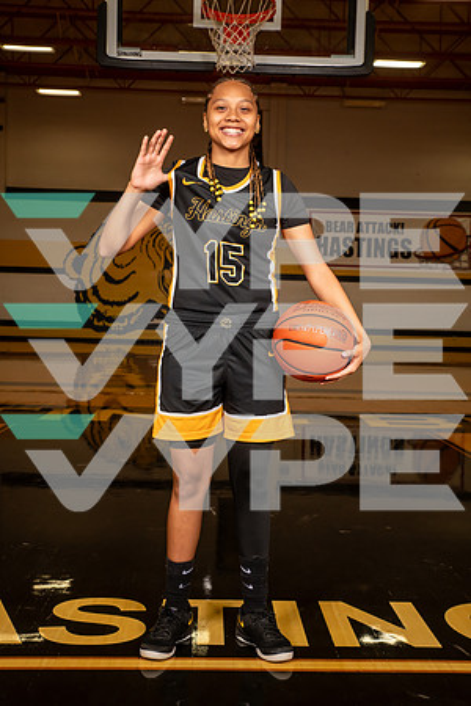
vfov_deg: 42.7
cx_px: 236
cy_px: 353
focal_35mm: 46
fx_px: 903
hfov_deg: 29.2
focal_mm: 46
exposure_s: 1/400
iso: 640
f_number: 7.1
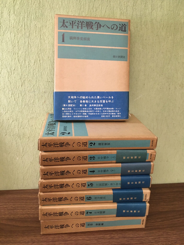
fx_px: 206
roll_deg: -0.9
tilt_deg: -18.1
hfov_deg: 48.2
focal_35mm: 29
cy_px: 122
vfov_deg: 61.7
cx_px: 92
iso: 125
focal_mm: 4.15
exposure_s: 1/30
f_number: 2.2
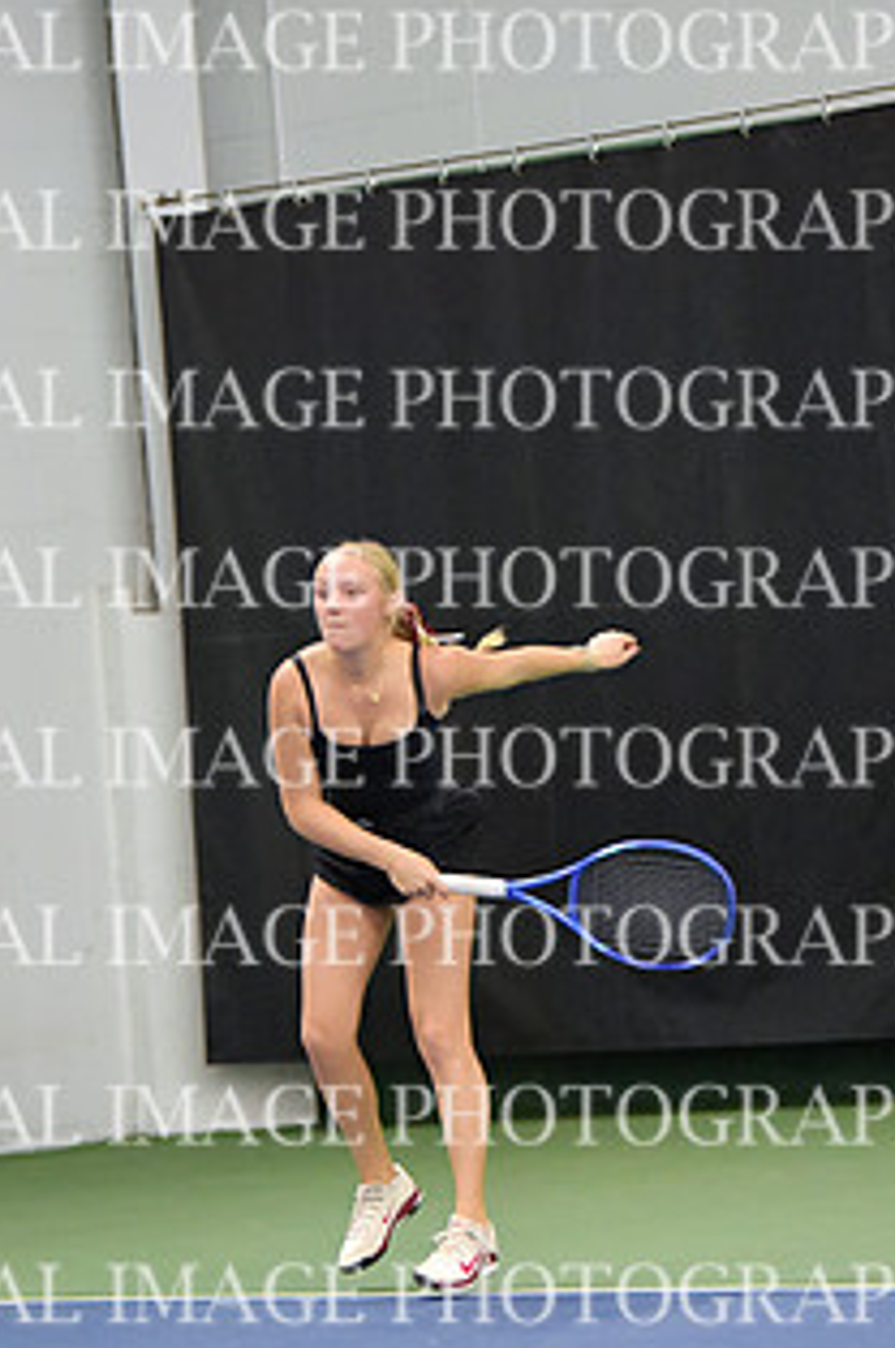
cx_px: 368
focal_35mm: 201
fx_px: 7512
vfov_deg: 10.2
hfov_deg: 6.8
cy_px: 844
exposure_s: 1/1600
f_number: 3.2
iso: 12800
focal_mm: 140
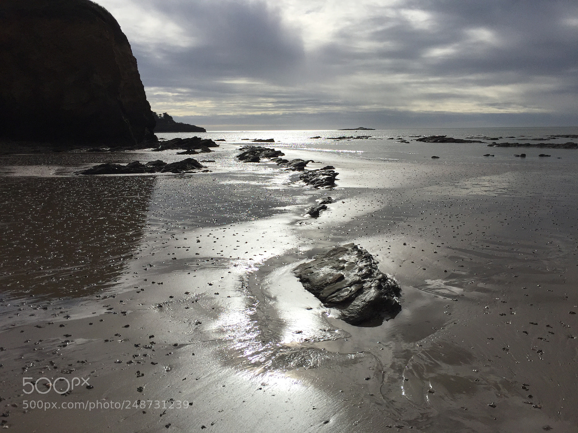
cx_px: 289
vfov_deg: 48.2
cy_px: 216
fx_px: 484
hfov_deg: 61.7
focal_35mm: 29
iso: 32
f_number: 2.2
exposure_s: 1/13333
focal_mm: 4.15
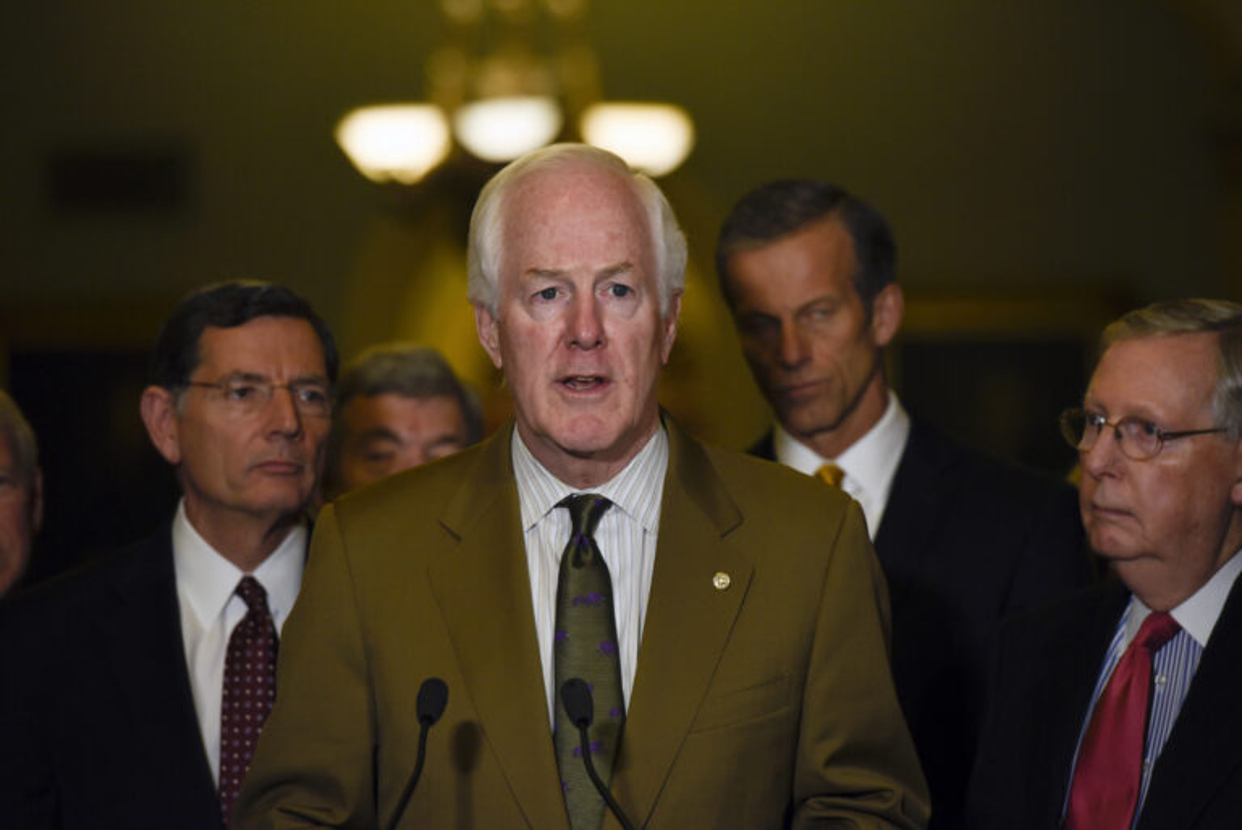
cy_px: 415
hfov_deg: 10.3
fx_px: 6904
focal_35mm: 200
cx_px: 621
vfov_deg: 6.9
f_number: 3.5
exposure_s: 1/200
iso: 1600
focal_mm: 200
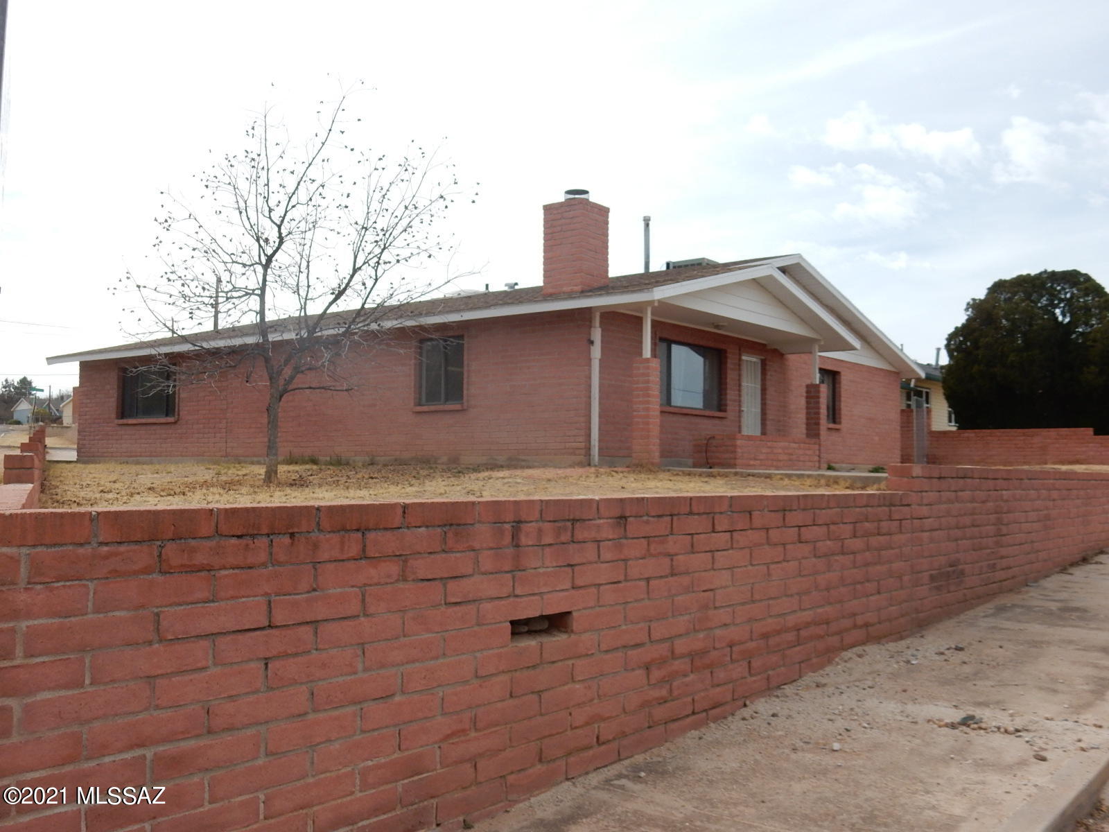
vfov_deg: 39.7
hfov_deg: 51.4
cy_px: 416
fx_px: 1153
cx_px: 554
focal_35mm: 36
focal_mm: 6.4
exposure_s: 1/1250
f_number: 4
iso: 125
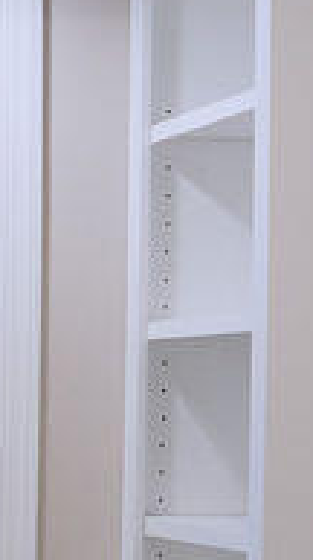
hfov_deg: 7.8
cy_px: 532
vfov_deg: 15.6
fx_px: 2015
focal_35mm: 136
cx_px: -617
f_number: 2.8
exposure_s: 1/200
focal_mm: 24
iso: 1600
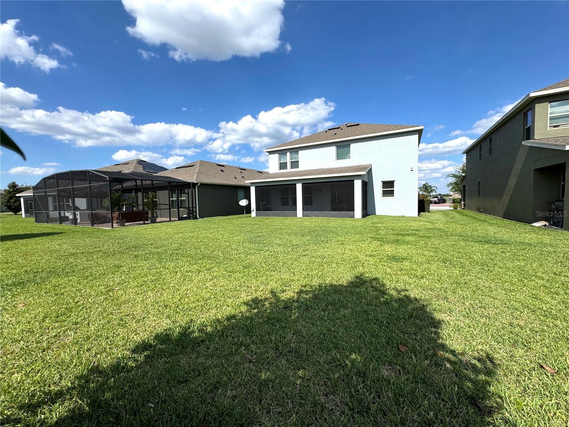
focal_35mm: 14
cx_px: 284
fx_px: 230
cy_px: 214
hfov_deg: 102.1
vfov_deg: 85.7
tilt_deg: -3.8
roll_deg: +0.8
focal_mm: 2.22
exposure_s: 1/2415
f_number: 2.2
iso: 50
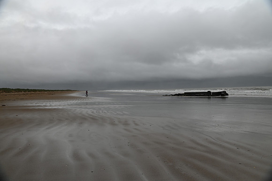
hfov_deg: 62.0
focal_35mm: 30
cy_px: 90
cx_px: 136
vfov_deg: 43.6
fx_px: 227
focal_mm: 30
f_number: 8
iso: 400
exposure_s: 1/640
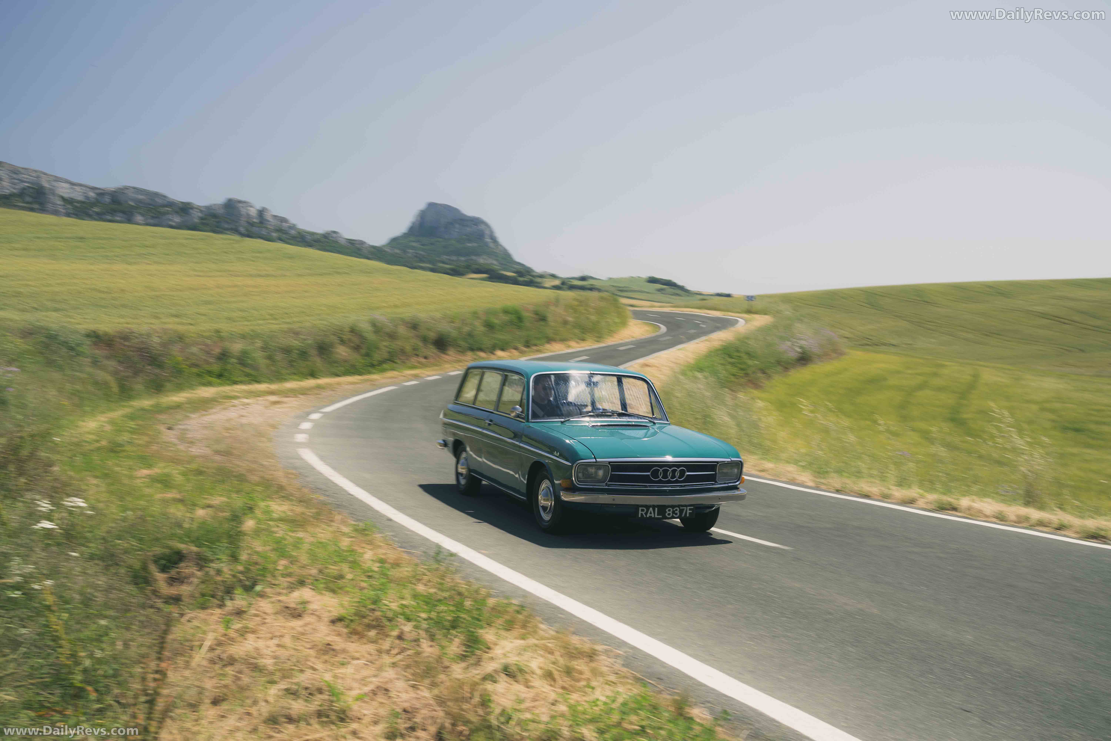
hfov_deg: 53.1
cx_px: 556
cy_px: 370
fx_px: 1111
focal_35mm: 36
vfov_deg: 36.9
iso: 50
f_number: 7.1
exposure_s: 1/125
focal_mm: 36
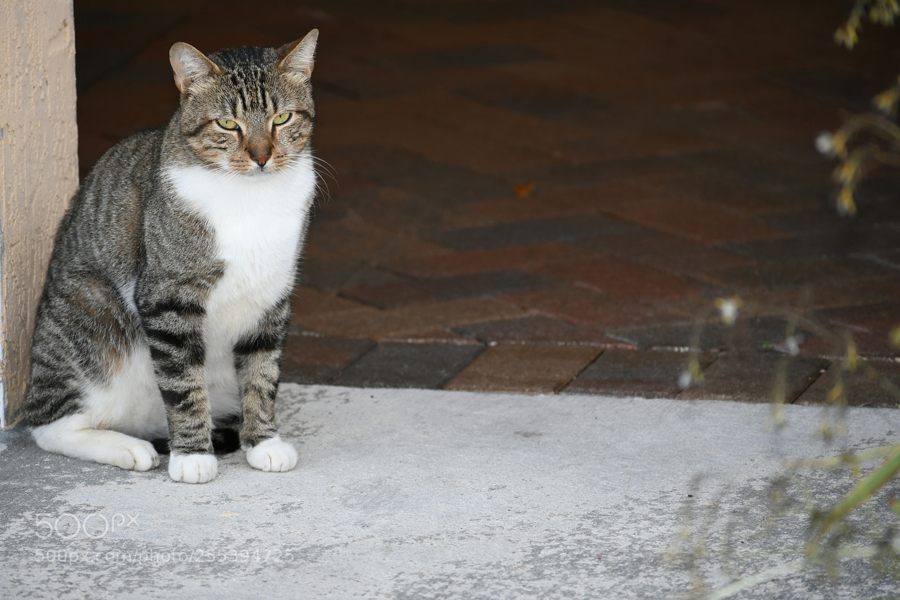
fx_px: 7873
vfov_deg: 4.4
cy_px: 300
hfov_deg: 6.5
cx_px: 450
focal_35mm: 315
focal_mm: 210
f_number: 5.6
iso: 320
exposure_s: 1/250
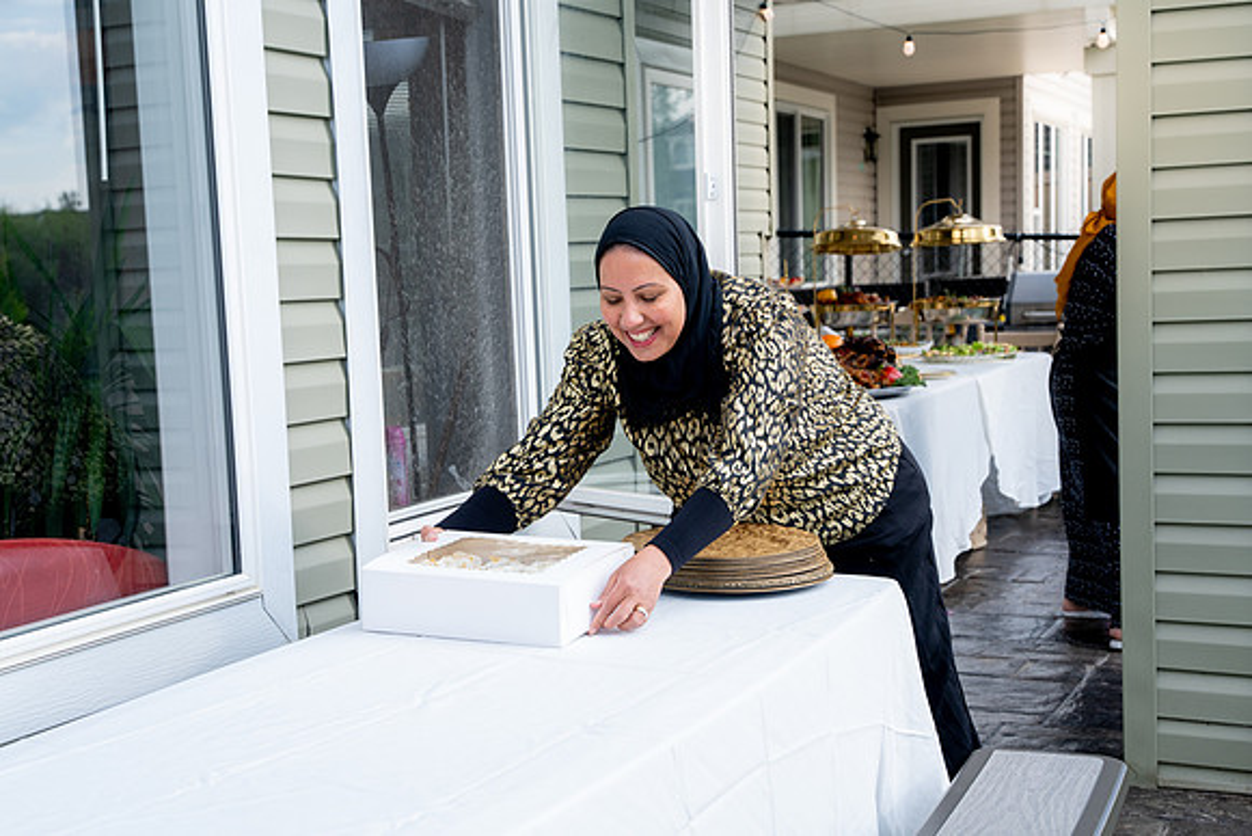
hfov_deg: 38.2
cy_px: 418
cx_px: 626
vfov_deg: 26.0
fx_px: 1809
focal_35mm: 52
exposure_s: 1/250
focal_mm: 52
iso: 250
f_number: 5.6
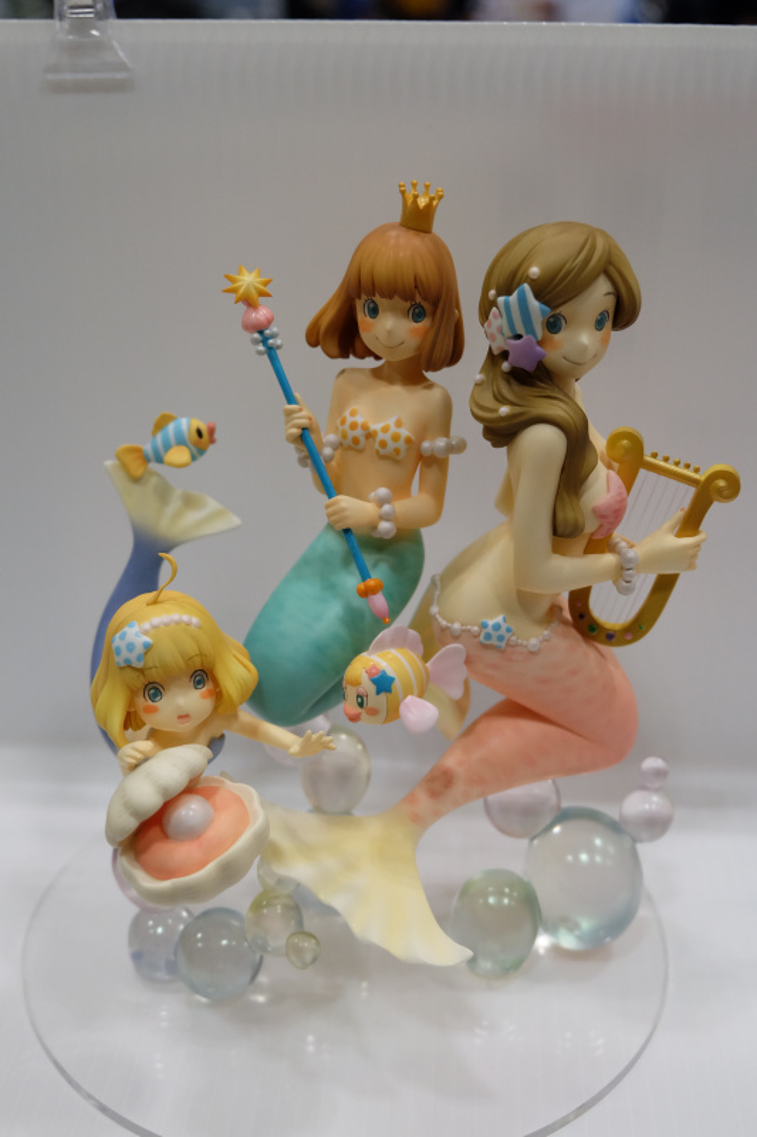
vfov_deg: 44.5
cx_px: 378
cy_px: 568
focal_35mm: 44
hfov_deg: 30.5
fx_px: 1388
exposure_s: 1/125
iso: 1600
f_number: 4.7
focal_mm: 29.5
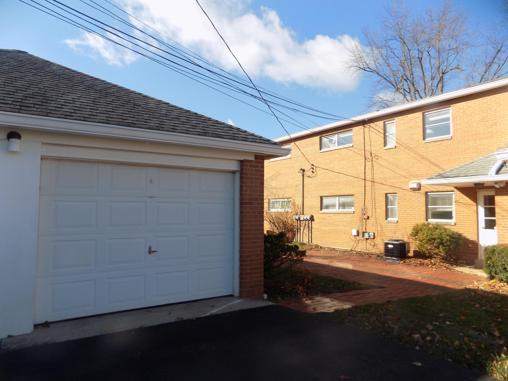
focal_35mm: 23
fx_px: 338
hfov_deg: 73.9
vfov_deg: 58.9
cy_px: 190
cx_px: 254
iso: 80
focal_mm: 4
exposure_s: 1/800
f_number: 3.1
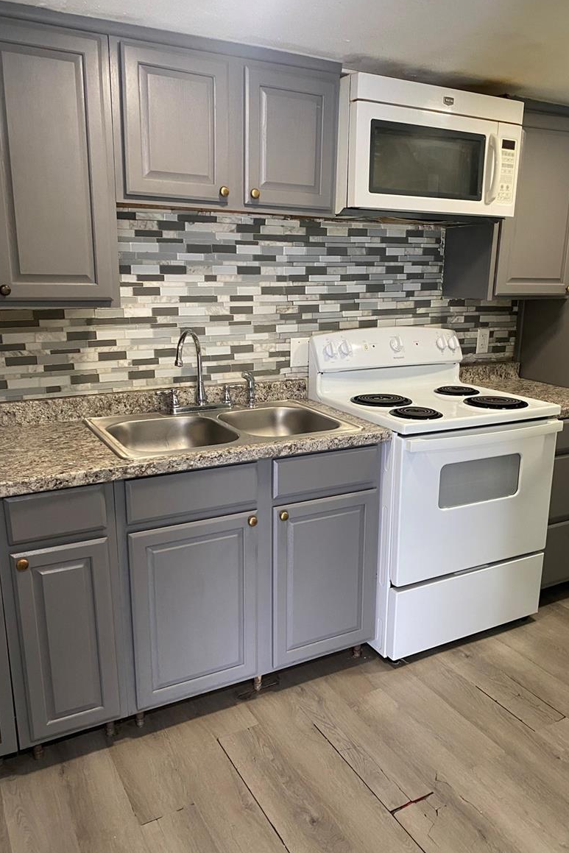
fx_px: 664
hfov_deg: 46.3
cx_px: 313
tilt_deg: -17.7
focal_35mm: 28
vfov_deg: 65.5
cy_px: 433
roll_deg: -0.6
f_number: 1.8
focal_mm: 4.25
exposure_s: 1/60
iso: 200
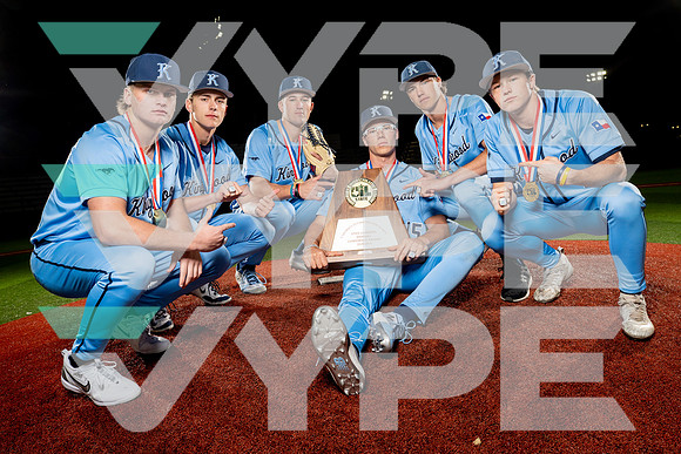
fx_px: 568
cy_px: 227
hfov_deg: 61.9
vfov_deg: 43.6
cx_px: 340
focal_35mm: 30
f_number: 8
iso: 800
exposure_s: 1/250
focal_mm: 30
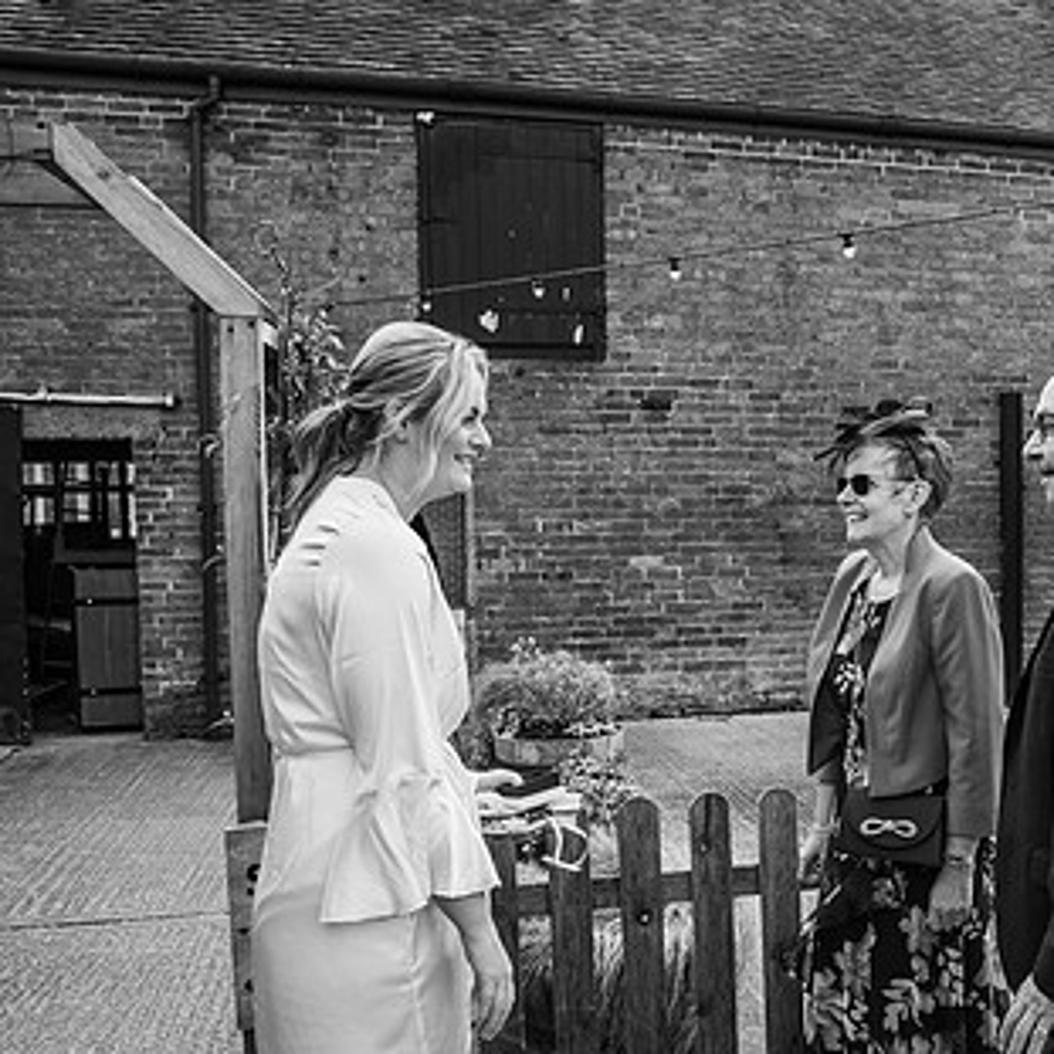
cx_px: 891
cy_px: 574
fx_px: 1309
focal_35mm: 38
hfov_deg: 41.3
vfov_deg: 43.8
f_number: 5.6
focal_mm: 24
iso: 110
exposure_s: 1/200
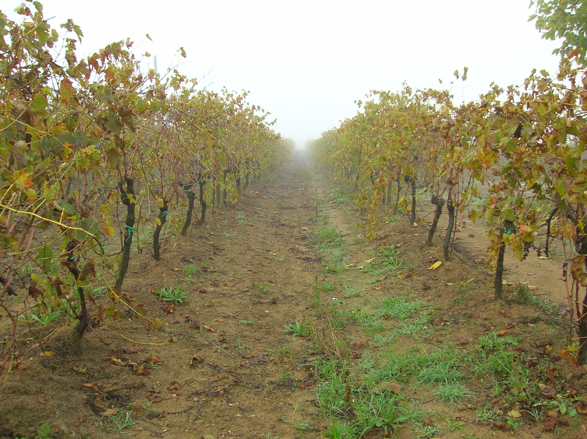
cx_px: 294
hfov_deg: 54.0
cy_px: 220
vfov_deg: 41.7
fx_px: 576
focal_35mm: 34
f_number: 4.9
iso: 50
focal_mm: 5.7
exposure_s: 1/38
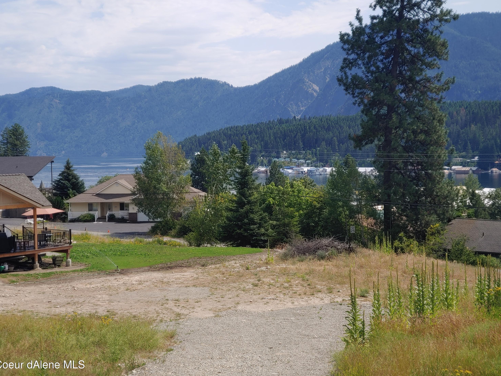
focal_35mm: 53
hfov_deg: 36.2
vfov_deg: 27.5
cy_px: 190
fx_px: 767
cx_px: 249
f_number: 2.4
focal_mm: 5.88
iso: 50
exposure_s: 1/714
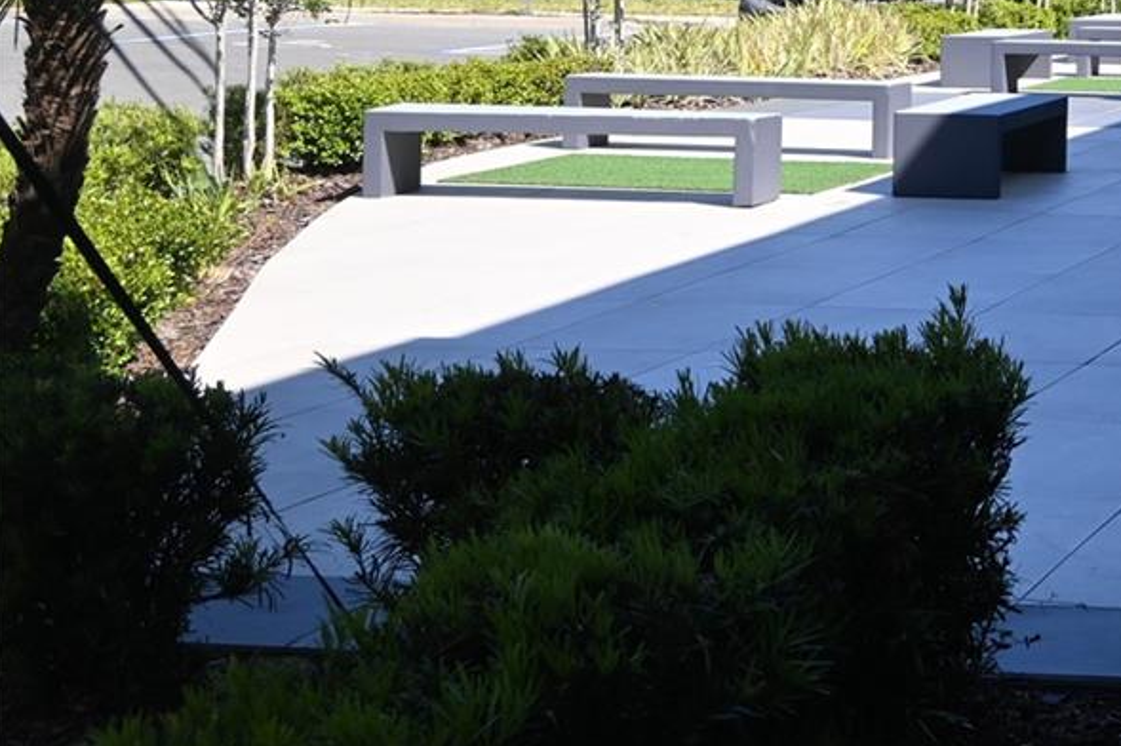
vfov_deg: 12.7
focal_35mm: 106
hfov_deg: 17.9
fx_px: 3299
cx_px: 1515
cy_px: -48
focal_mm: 26
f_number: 6.3
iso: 100
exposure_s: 1/320
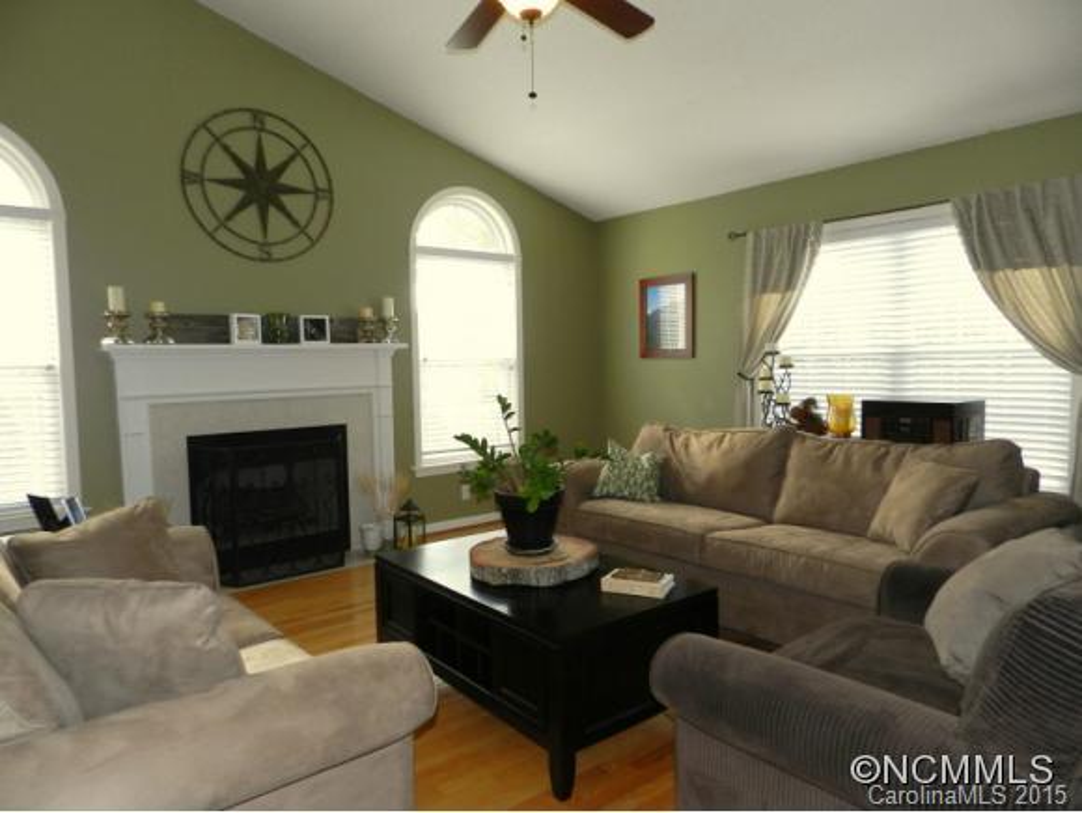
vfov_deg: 59.0
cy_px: 406
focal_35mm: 23
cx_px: 541
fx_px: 720
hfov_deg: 73.9
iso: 160
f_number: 3.4
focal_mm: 4
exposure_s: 1/50
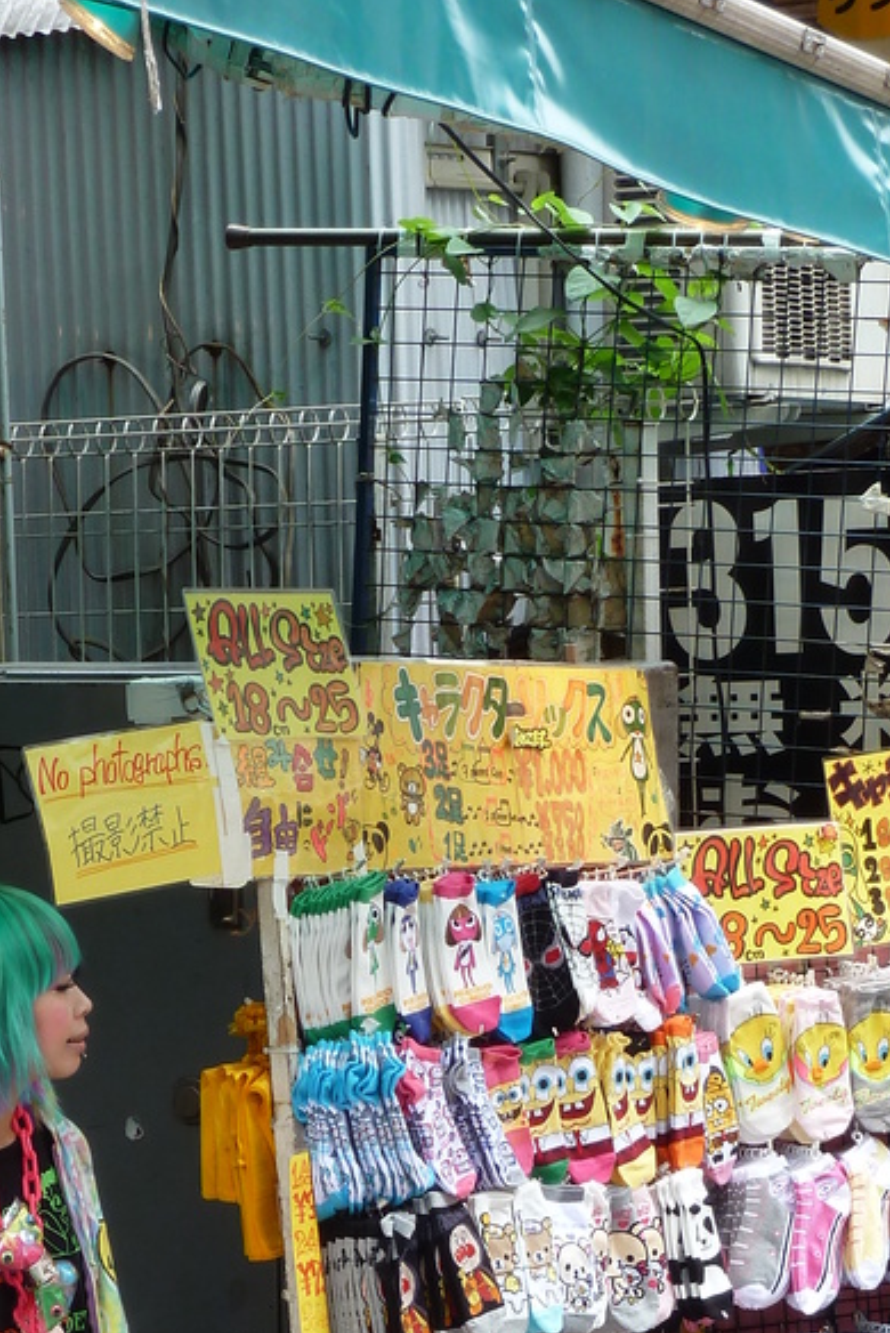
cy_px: 1201
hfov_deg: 10.9
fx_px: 4667
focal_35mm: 126
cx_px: 290
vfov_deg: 16.0
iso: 80
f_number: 3.9
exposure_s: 1/60
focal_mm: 9.7
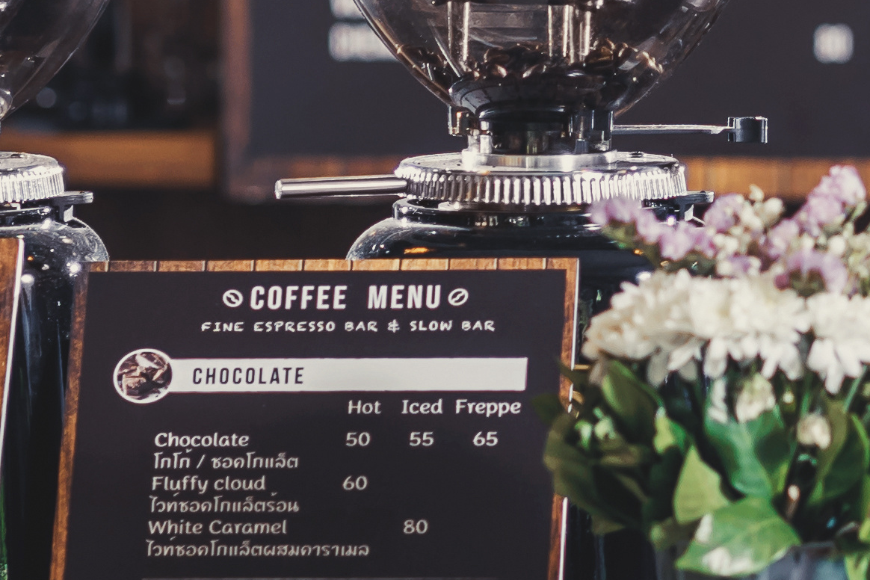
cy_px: -236
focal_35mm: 438
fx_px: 10584
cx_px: 712
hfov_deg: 4.7
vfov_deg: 3.1
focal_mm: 85
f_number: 2.8
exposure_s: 1/100
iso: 200
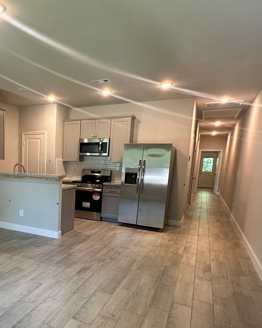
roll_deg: -1.7
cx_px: 43
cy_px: 203
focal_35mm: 27
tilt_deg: -9.7
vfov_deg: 63.3
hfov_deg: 49.2
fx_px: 262
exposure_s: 1/60
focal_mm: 2.22
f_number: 2.2
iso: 200
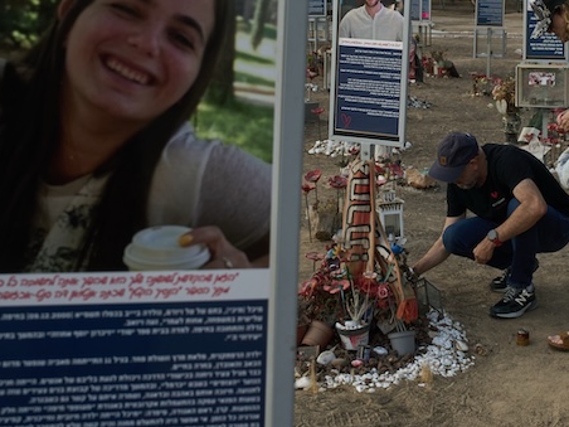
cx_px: 418
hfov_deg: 26.4
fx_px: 1200
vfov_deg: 20.0
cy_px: 99
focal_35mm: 73
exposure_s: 1/500
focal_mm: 35
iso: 500
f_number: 8
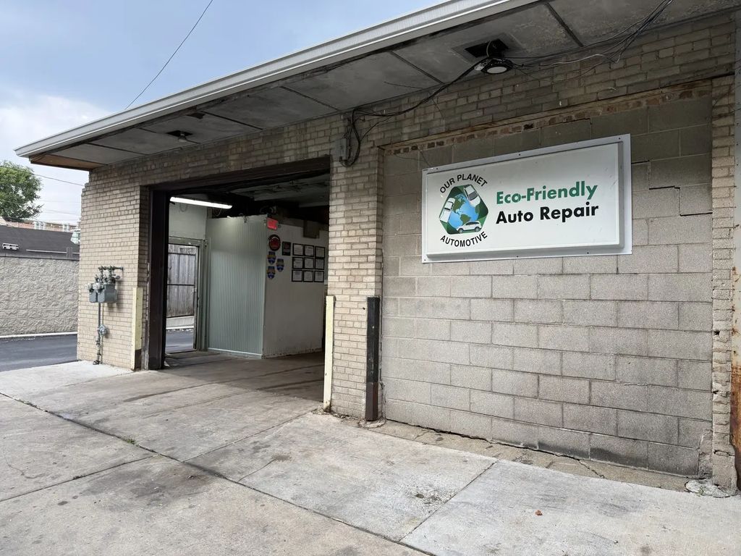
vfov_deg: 56.8
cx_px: 370
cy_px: 278
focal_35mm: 24
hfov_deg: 71.6
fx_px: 514
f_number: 1.78
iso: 100
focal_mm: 6.76
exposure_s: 1/376
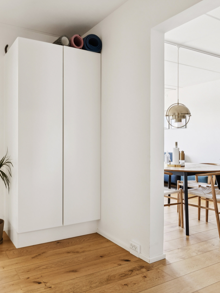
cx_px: 56
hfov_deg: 49.3
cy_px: 147
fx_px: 229
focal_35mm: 27
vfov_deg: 65.2
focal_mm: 12.5
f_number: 7.1
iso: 400
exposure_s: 1/30
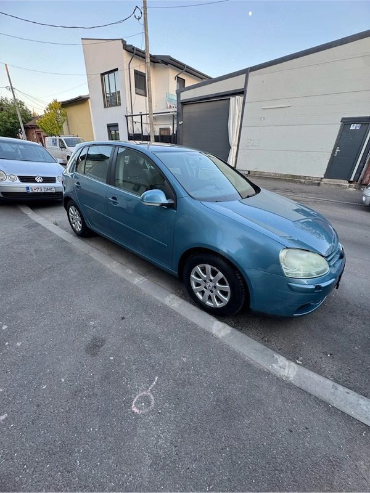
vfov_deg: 102.1
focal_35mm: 14
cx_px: 185
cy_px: 246
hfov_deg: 85.7
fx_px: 200
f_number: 2.2
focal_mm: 2.22
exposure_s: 1/99
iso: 100
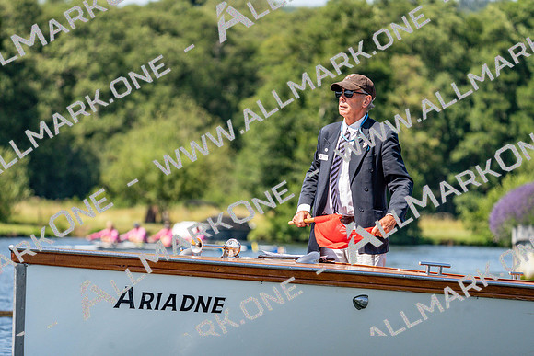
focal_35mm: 266
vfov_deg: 5.2
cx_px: 267
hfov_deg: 7.7
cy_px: 178
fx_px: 3946
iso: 500
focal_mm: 266
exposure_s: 1/2000
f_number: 5.6
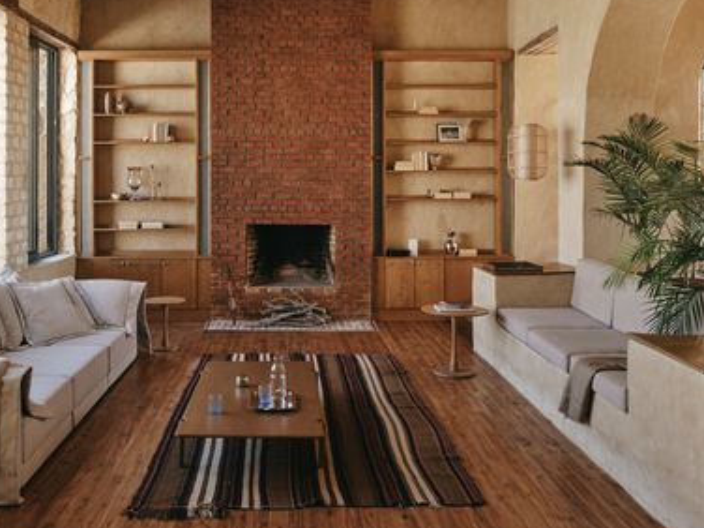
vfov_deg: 39.7
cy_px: 261
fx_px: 732
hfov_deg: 51.1
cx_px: 296
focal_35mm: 36
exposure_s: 1/13
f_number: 9
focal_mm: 21.3
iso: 125
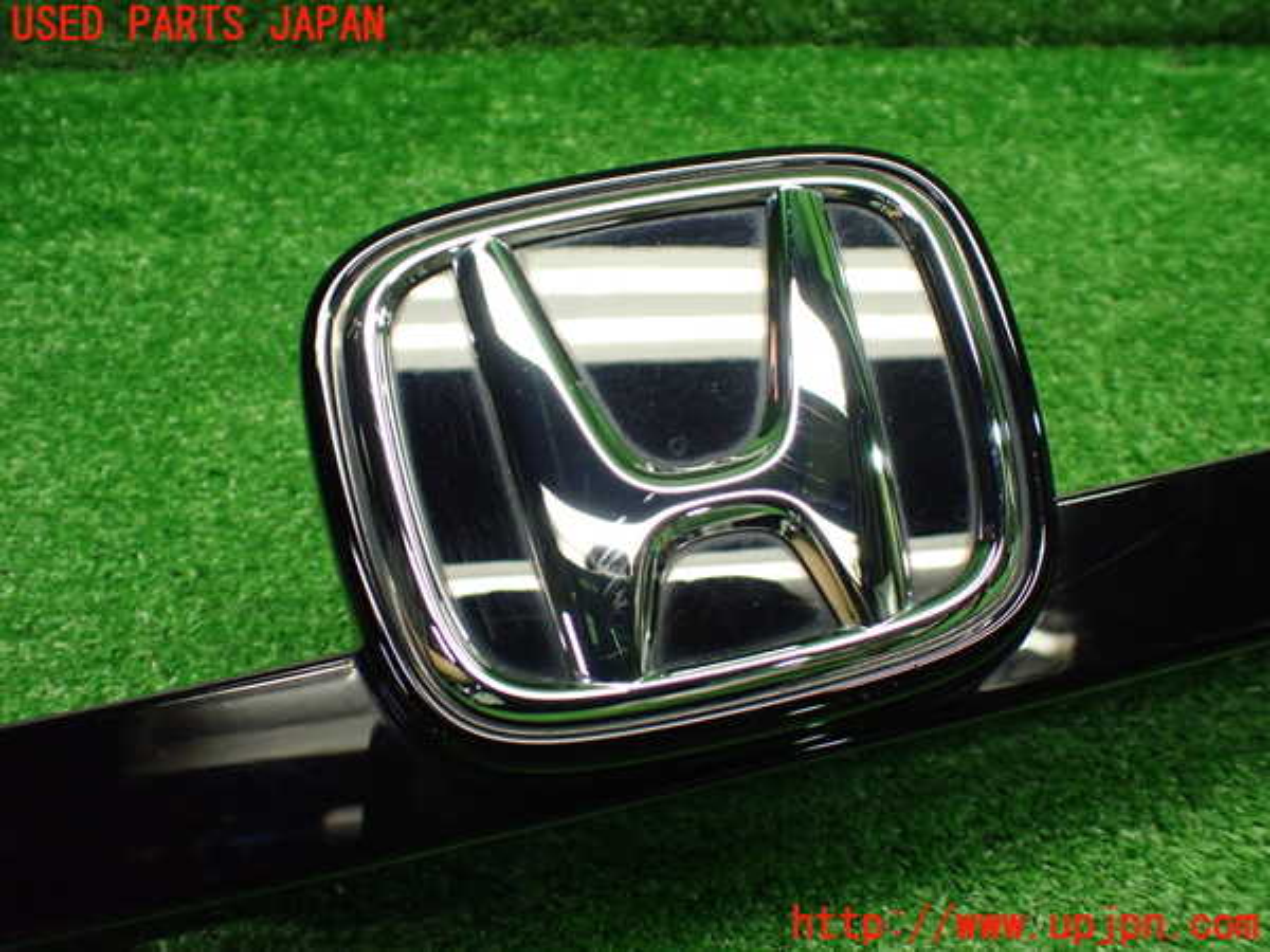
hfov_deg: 60.0
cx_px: 635
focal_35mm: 30
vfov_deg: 46.8
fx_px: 1101
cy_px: 476
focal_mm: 5.4
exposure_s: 1/125
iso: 640
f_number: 2.3
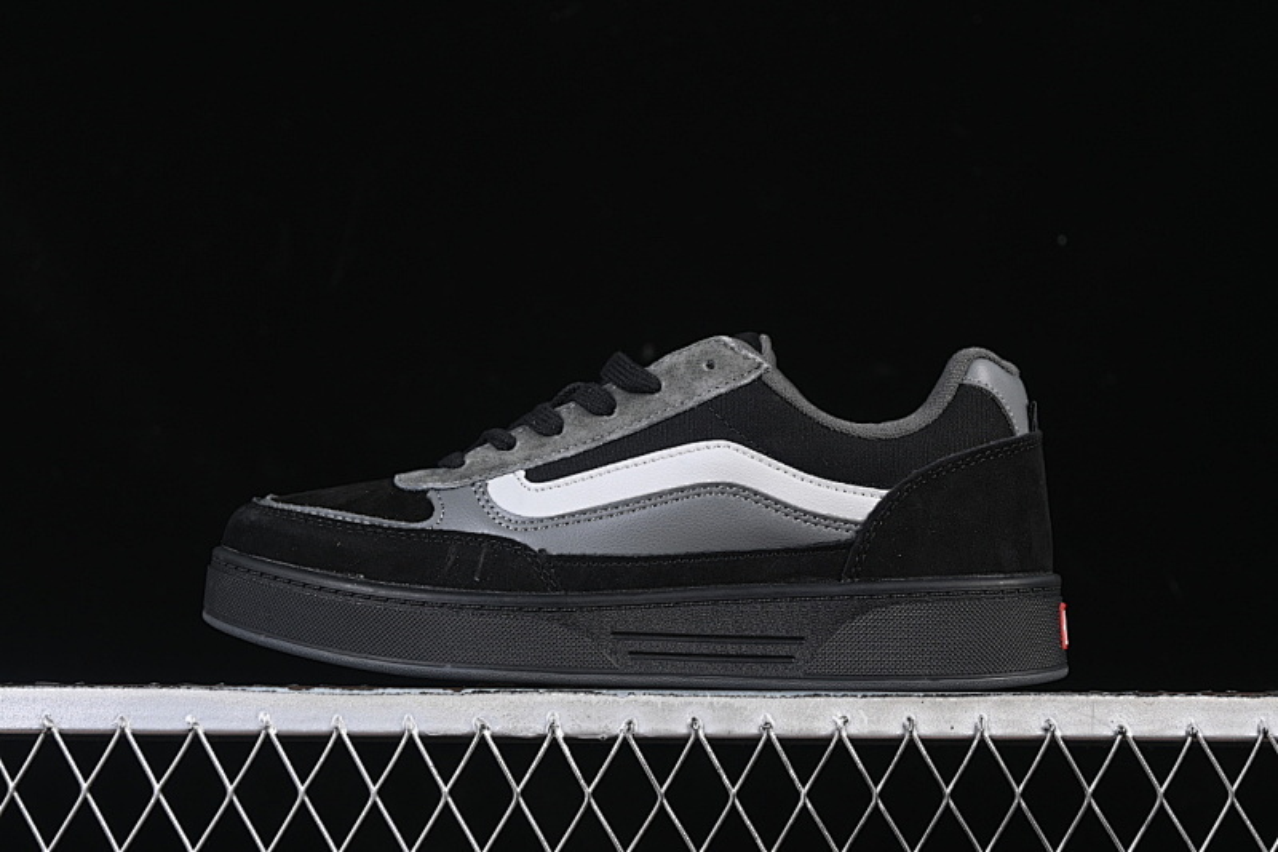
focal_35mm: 75
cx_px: 639
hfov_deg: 27.0
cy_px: 426
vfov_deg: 18.2
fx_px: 2662
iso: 160
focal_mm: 50
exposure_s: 1/60
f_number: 6.3
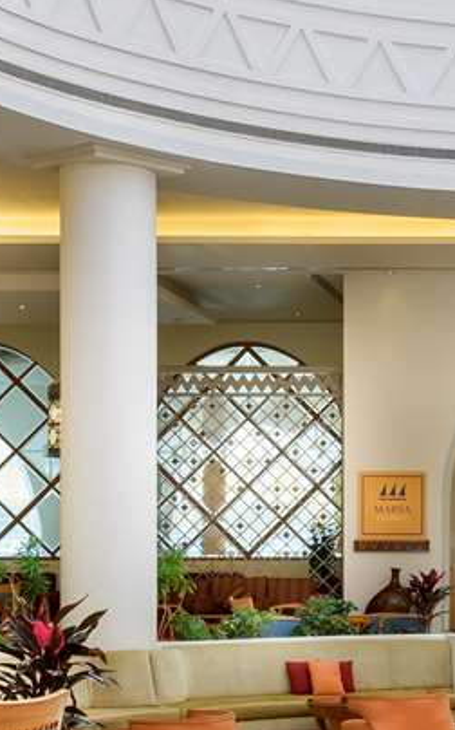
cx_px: 633
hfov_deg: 14.2
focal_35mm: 87
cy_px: 542
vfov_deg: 23.6
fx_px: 1729
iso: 64
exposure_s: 1.6
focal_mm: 23
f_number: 11
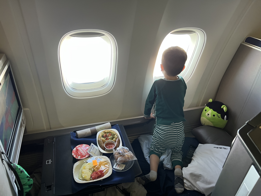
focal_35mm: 26
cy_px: 98
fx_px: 196
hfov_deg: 67.3
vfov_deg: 53.1
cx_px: 130
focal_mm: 5.7
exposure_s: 1/57
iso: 125
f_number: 1.5
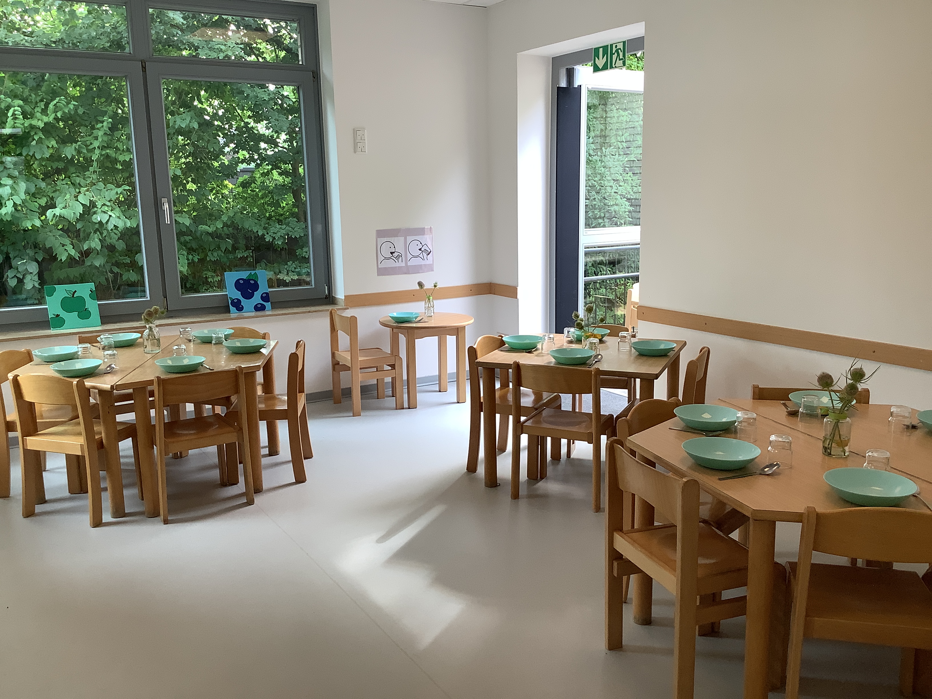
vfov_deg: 45.4
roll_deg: +0.5
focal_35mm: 31
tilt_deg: -12.7
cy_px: 350
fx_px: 835
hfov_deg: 58.4
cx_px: 466
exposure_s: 1/60
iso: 50
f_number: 2.4
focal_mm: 3.3
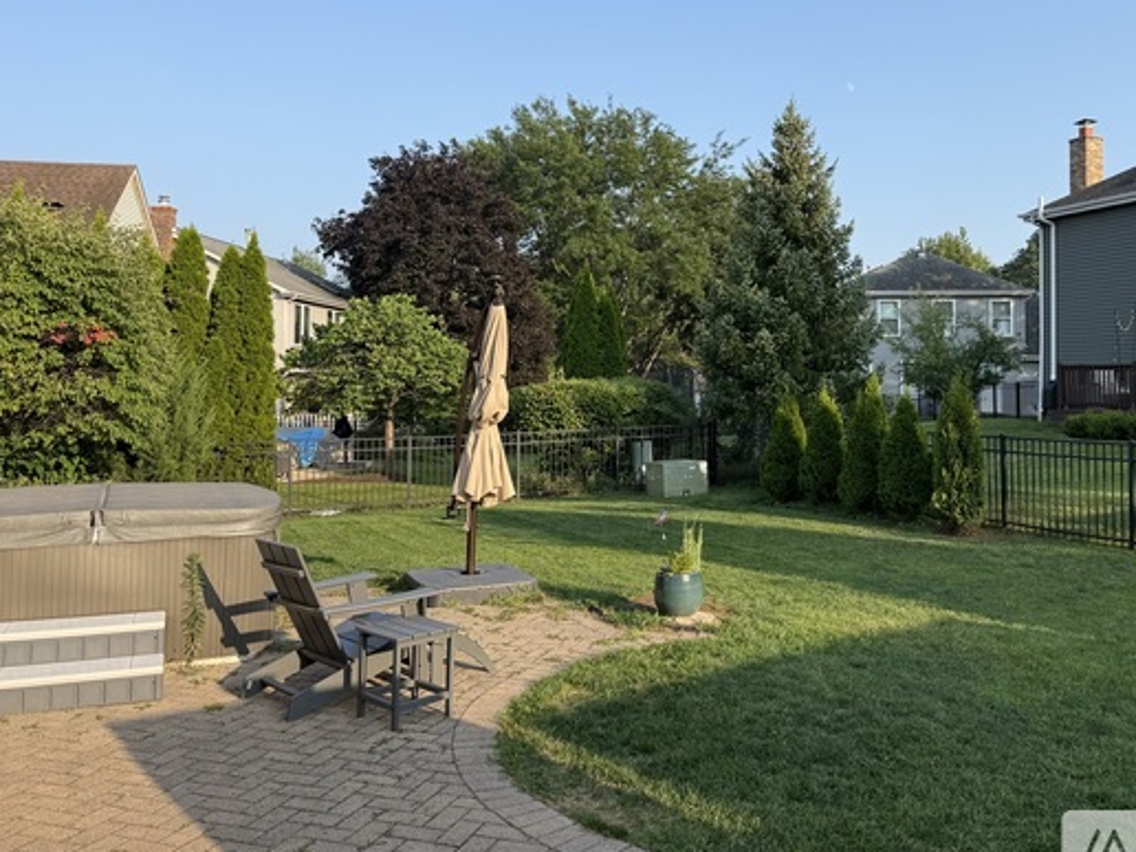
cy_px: 348
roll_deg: +0.1
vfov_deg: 45.2
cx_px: 684
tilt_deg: +2.8
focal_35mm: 31
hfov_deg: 57.9
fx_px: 1017
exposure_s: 1/1949
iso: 80
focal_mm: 6.76
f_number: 1.78
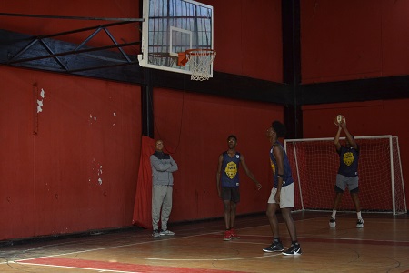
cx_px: 204
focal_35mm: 63
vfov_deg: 21.6
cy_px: 136
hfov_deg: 31.9
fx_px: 716
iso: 800
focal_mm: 42
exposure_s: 1/200
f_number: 5
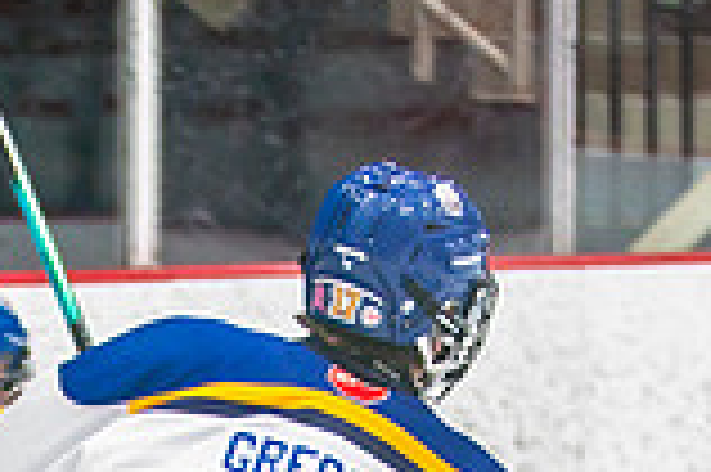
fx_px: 8543
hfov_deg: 4.8
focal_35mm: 433
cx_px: 270
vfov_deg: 3.1
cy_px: 898
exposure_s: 1/640
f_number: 2.8
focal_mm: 70
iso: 400
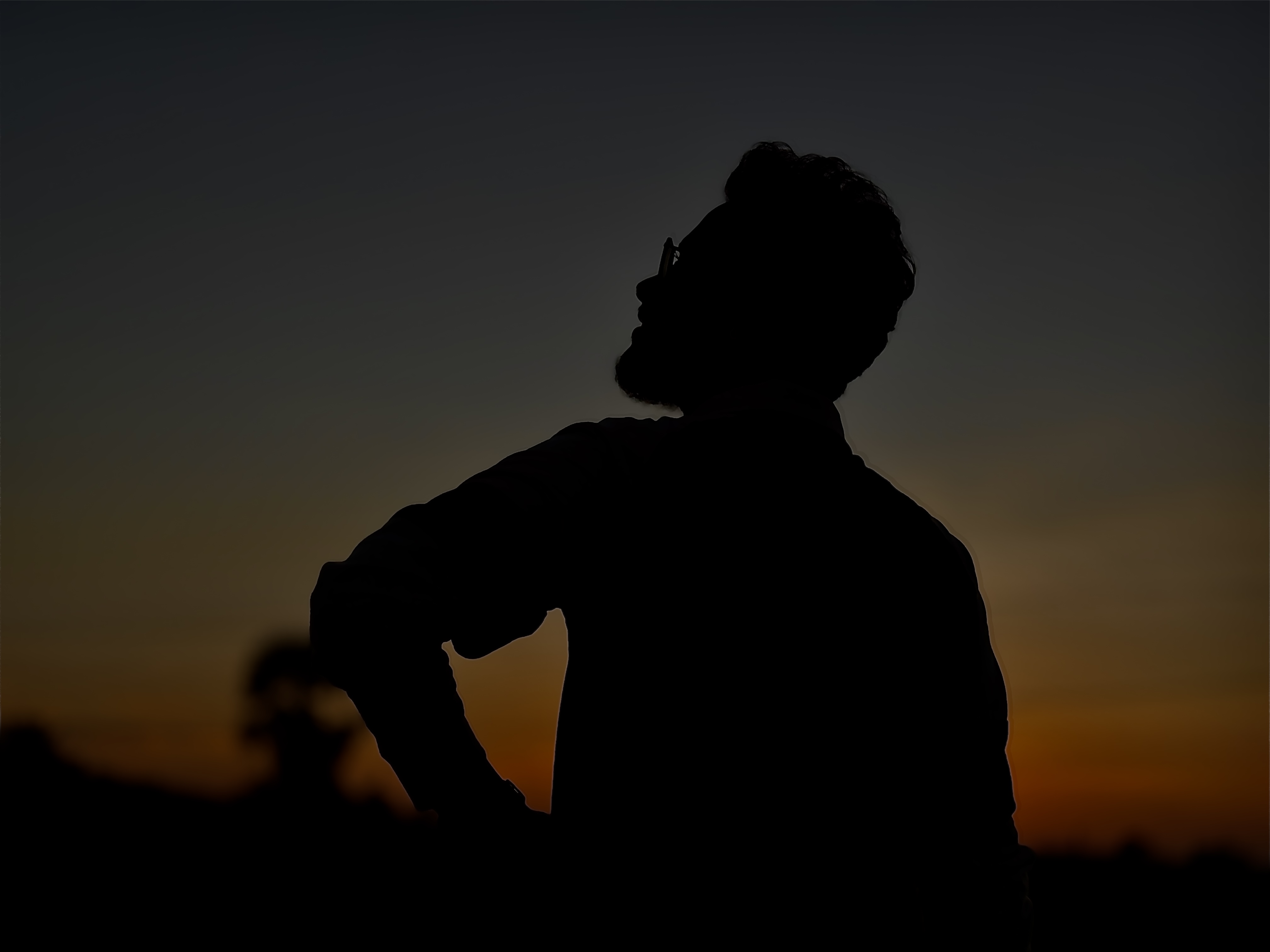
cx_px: 635
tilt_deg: +11.4
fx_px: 1761
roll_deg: -2.7
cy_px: 476
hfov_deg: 39.7
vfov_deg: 30.3
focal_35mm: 48
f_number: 1.78
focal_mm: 6.76
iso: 64
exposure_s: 1/5376
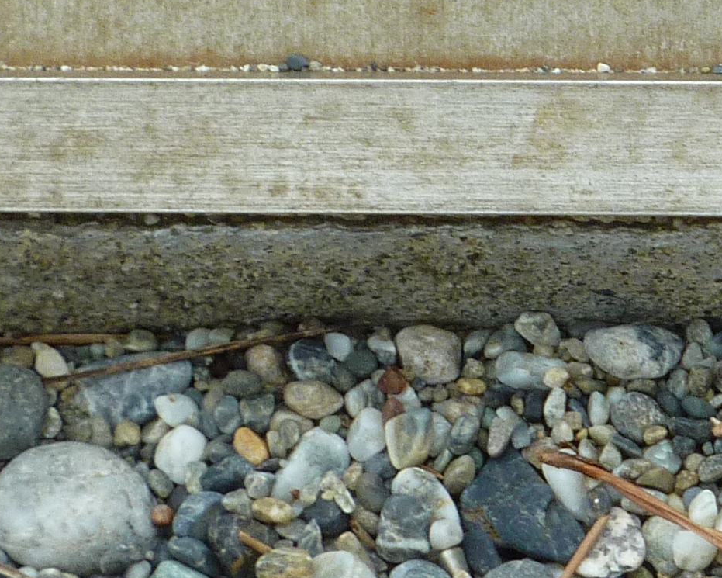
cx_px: 601
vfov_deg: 2.2
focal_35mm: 704
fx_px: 15045
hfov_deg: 2.7
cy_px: 151
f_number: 4.5
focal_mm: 29.9
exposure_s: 1/60
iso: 100
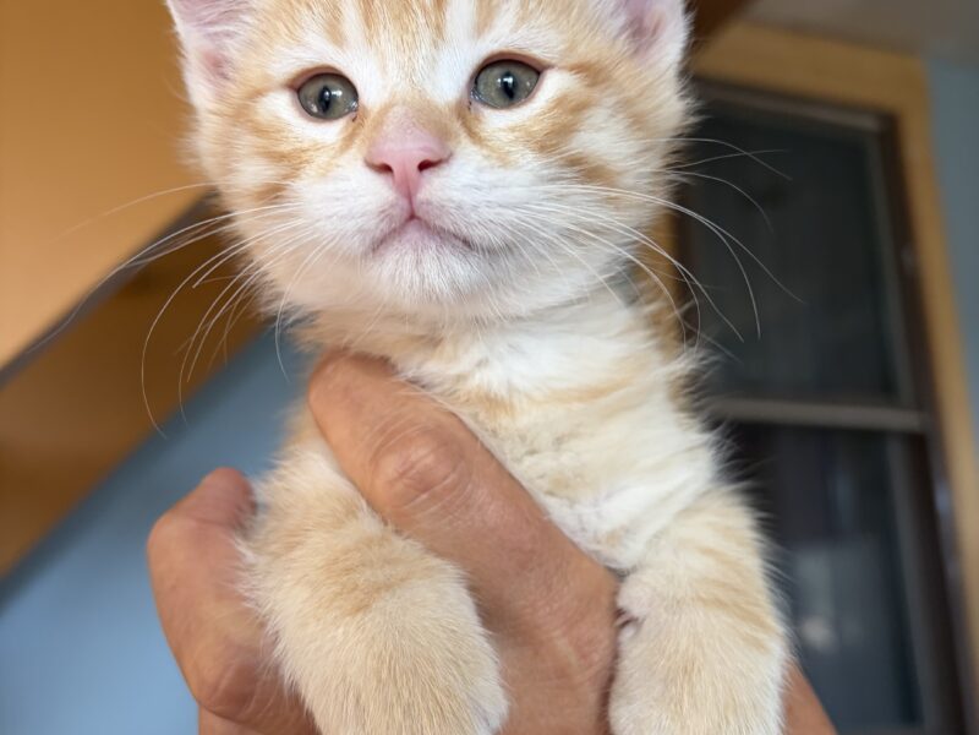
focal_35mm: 26
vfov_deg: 53.1
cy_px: 368
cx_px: 490
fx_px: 735
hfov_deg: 67.3
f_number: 1.6
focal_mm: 5.96
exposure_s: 1/83
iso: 125
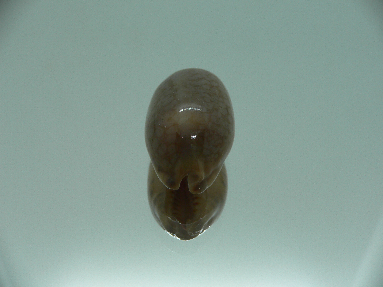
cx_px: 192
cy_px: 144
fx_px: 387
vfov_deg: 40.7
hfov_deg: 52.6
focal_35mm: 35
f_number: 2.8
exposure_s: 1/60
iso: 80
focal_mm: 4.6
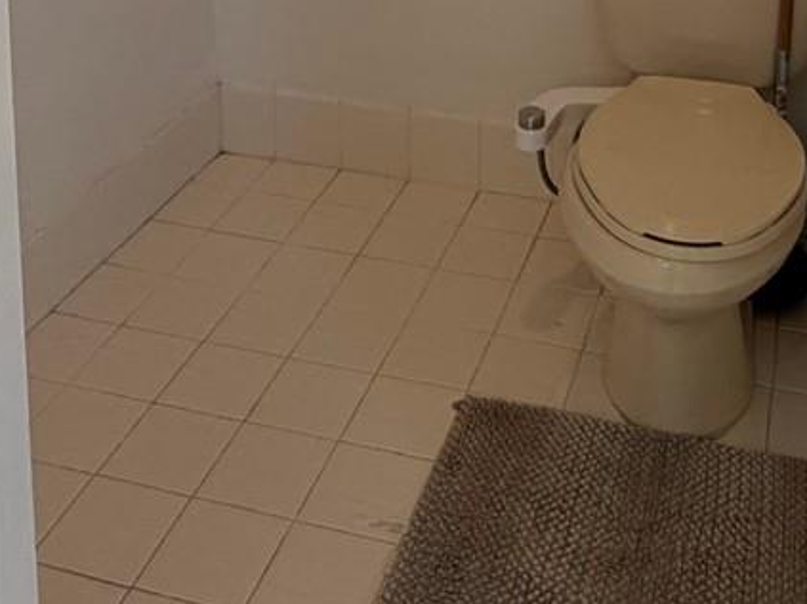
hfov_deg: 36.0
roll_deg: -0.1
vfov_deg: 22.7
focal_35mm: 53
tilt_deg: -8.1
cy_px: -292
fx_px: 1235
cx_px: 506
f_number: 2.2
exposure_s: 1/120
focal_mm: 2.22
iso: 200
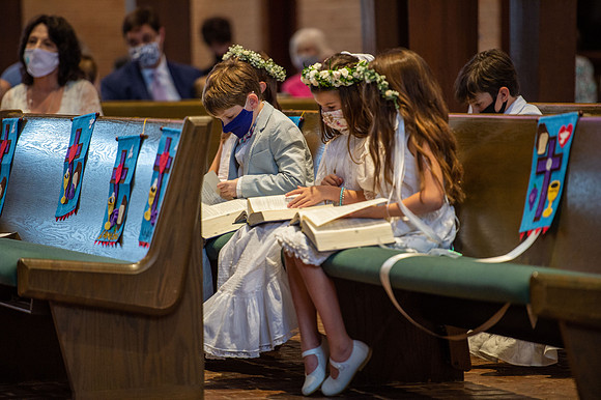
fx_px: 3337
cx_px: 300
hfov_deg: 10.3
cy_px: 200
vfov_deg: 6.9
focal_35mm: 200
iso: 1600
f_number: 2.8
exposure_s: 1/125
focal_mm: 200
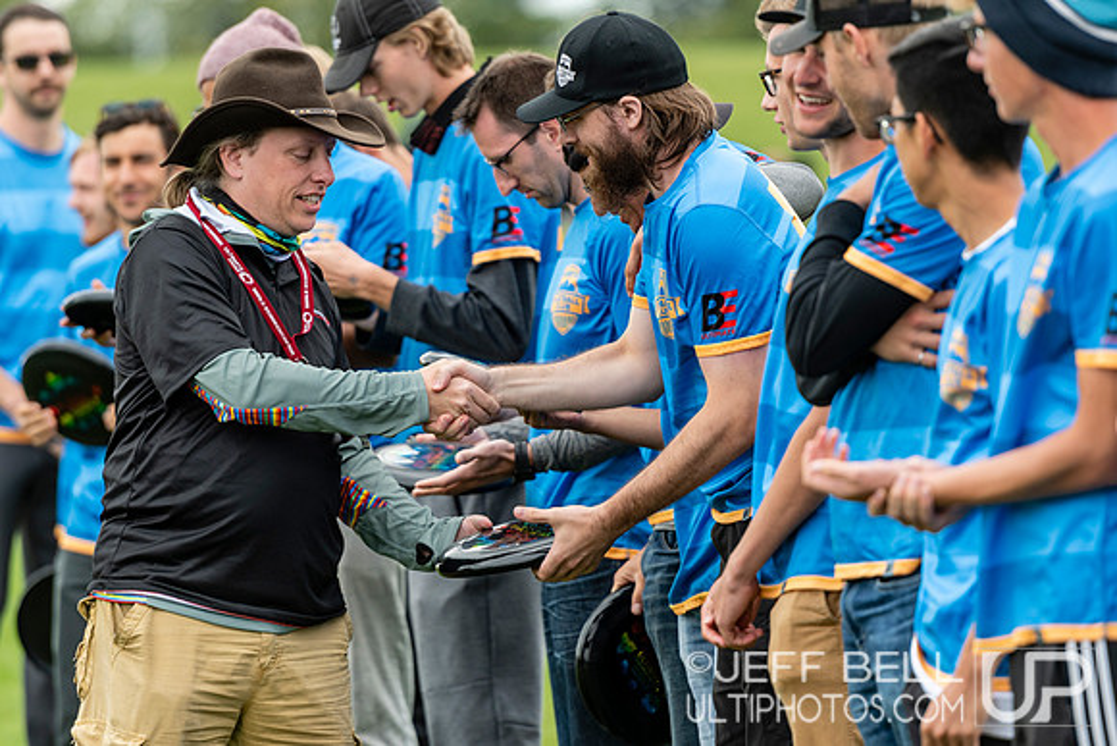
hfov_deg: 6.9
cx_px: 558
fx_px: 9310
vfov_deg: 4.6
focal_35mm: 300
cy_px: 373
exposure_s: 1/1250
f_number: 2.8
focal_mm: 200
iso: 180
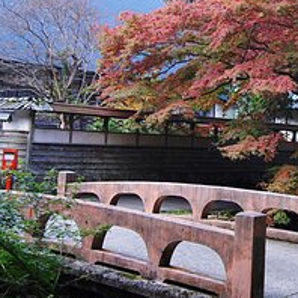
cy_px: 71
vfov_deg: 25.8
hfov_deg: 25.0
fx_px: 643
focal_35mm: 66
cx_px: 289
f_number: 5.6
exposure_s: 1/40
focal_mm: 20
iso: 400
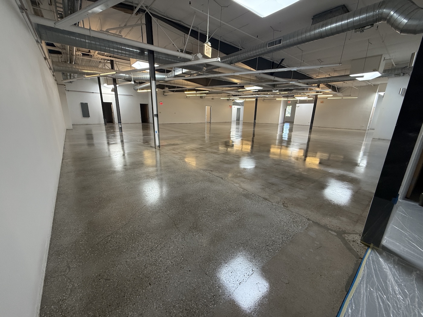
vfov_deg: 85.7
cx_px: 212
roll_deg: -2.1
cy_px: 158
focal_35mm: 14
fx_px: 171
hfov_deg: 102.1
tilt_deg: -16.4
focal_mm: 2.22
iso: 160
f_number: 2.2
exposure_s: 1/99
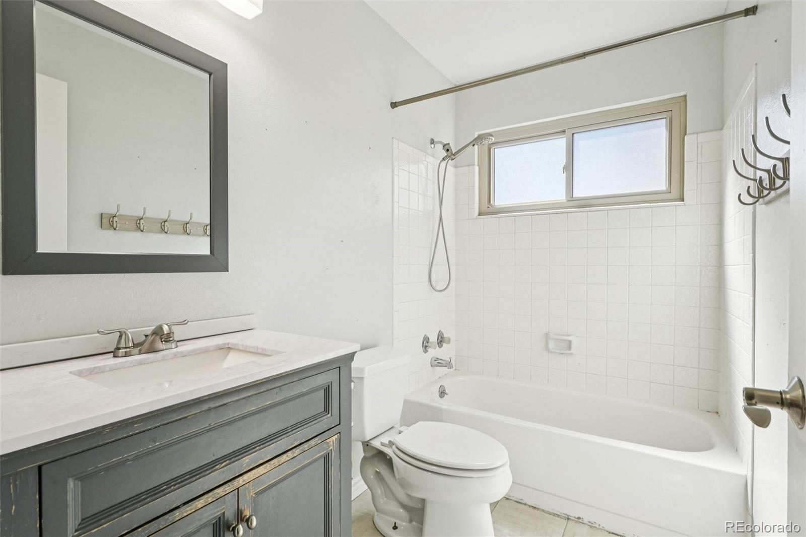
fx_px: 369
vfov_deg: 72.0
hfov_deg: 95.0
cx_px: 403
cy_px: 268
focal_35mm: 16
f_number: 8
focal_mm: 11
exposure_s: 1/45
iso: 100
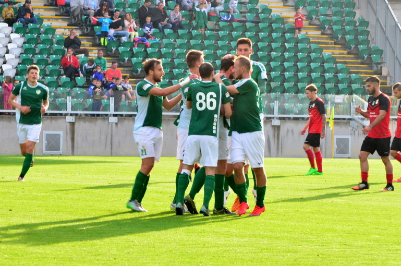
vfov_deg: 5.0
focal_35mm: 273
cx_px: 228
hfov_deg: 7.6
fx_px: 3036
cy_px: 111
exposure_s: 1/125
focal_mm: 140
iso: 500
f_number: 10
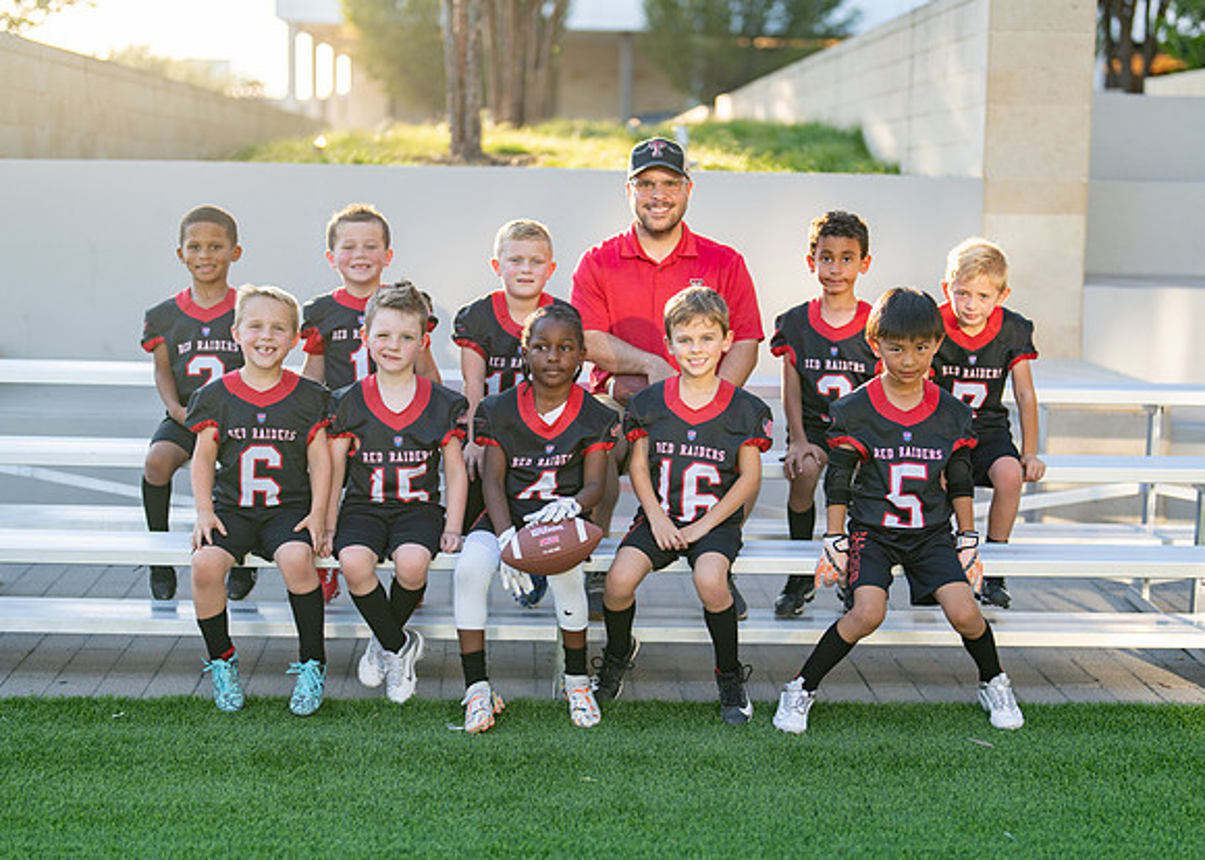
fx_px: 2111
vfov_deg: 23.0
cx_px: 630
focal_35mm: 62
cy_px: 503
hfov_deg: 31.8
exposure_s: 1/1000
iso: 100
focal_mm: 50
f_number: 1.2
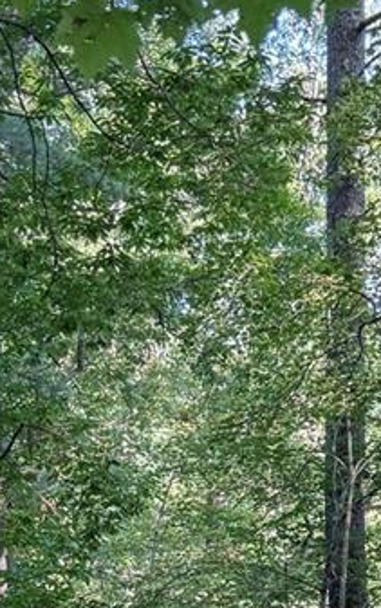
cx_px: 244
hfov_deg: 11.3
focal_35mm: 116
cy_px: 933
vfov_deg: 16.3
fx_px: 1925
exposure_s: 1/121
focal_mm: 6.76
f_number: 1.78
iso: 200
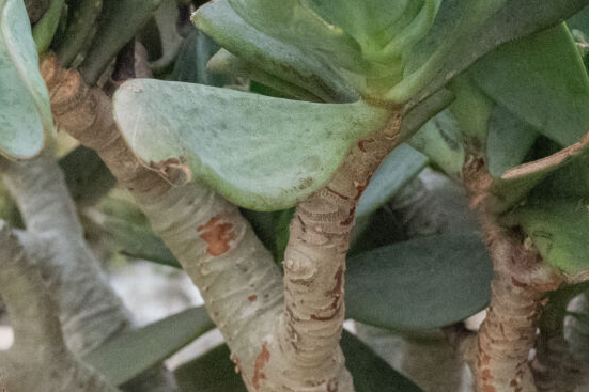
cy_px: 315
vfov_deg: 14.6
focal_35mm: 93
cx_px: 255
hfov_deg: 21.9
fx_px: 1521
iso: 5000
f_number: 5
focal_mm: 20
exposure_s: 1/1600
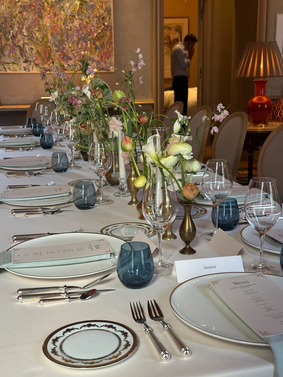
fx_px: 523
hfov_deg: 30.3
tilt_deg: -12.4
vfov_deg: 39.7
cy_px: 188
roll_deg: +1.2
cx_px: 142
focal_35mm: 48
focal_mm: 6.86
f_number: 1.78
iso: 125
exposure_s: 1/50
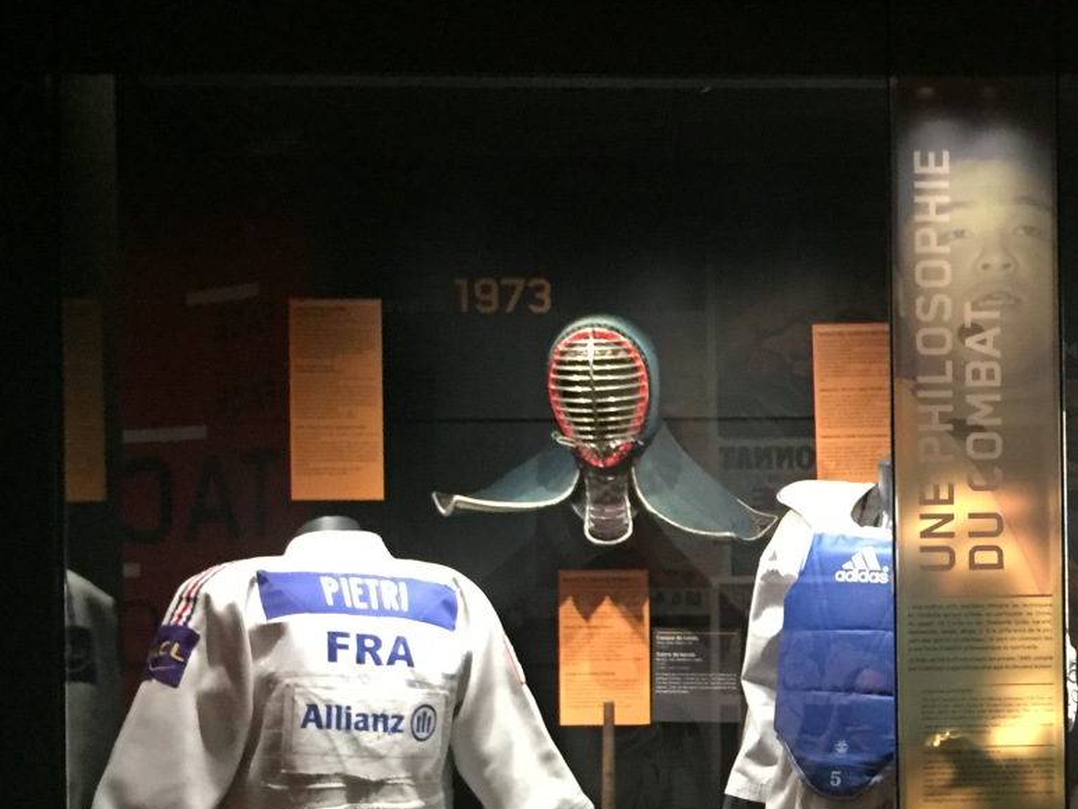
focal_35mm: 60
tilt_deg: +0.7
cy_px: 695
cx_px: 940
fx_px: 1869
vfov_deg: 23.9
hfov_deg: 30.9
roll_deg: +0.7
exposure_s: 1/25
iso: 250
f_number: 2.2
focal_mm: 4.15
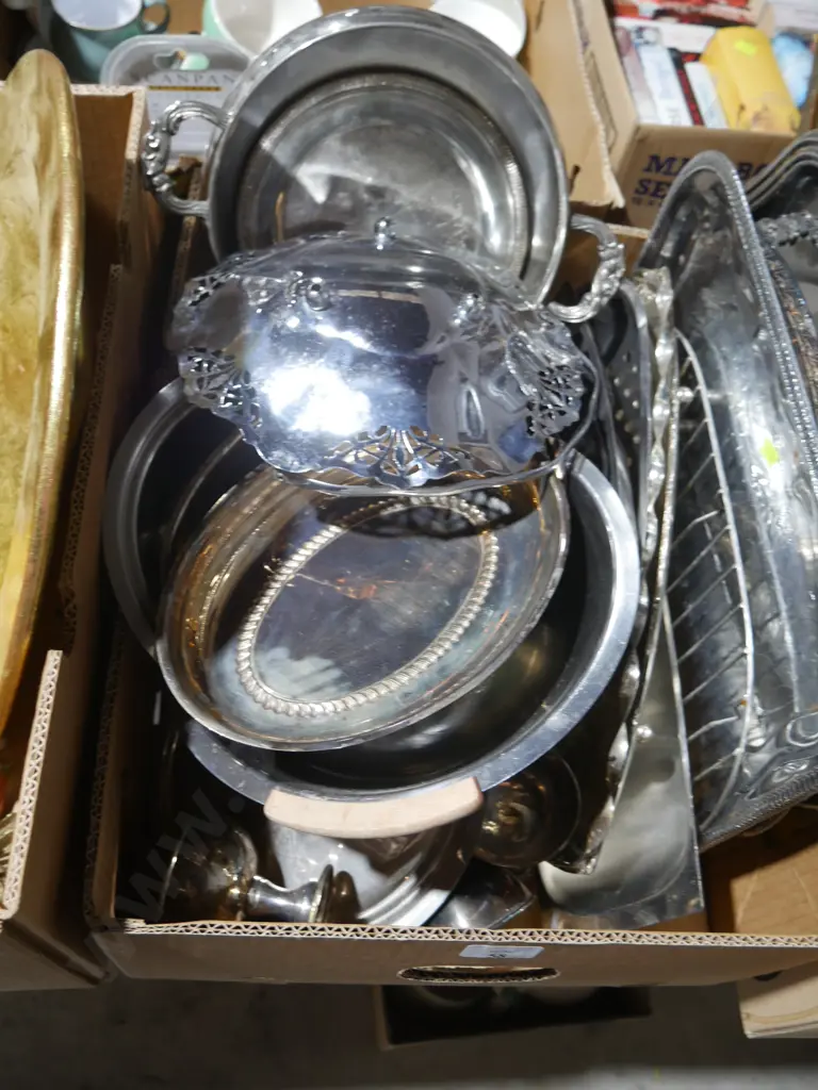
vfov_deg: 60.0
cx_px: 409
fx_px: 945
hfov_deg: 46.8
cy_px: 545
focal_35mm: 30
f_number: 3.6
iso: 500
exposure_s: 1/60
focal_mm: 15
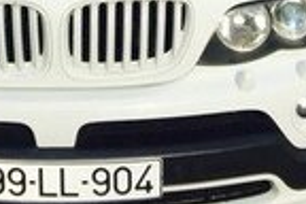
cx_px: 60
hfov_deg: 19.4
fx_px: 884
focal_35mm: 104
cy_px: -225
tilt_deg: -5.3
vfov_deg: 11.6
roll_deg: +1.7
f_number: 2.2
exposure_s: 1/1721
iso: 32
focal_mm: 4.15
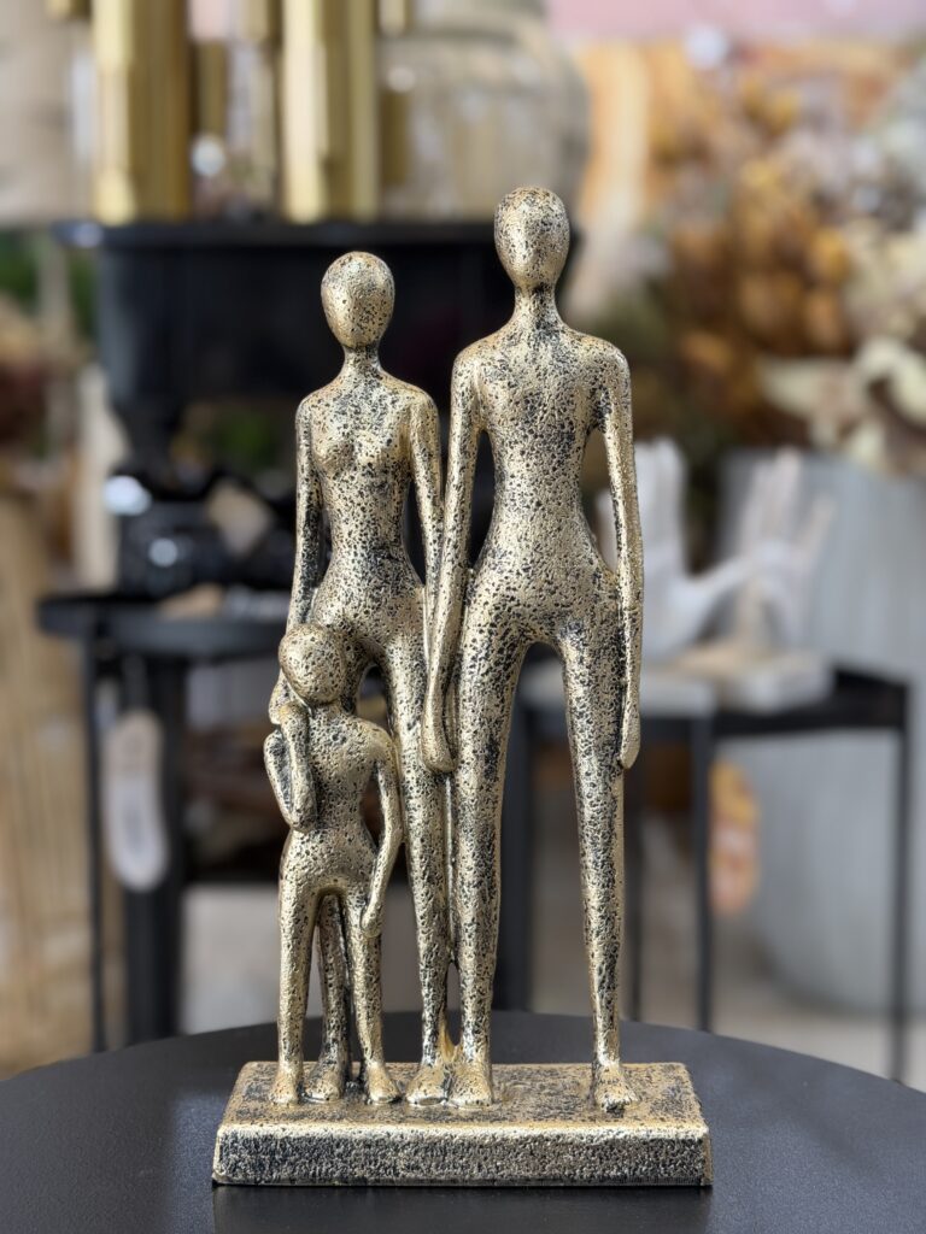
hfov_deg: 30.3
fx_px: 1712
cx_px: 463
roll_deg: -0.8
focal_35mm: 48
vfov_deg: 39.7
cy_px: 617
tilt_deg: -5.4
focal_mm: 6.76
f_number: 1.78
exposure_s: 1/60
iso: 160
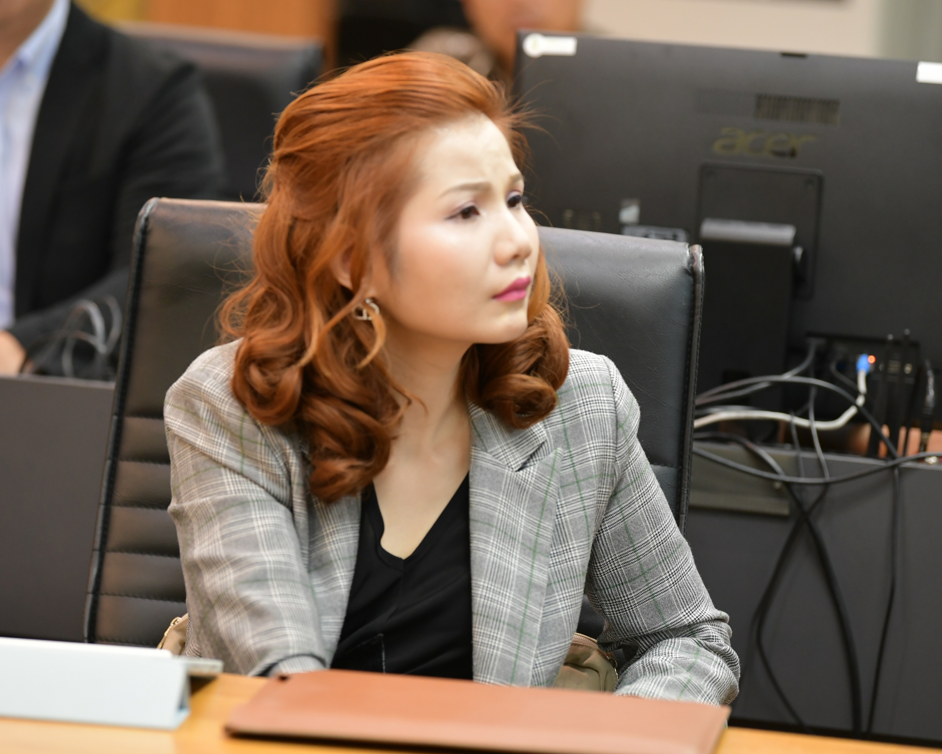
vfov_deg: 10.5
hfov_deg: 13.1
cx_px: 403
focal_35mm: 147
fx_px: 4099
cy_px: 377
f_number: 2.8
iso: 1600
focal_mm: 130
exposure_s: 1/125
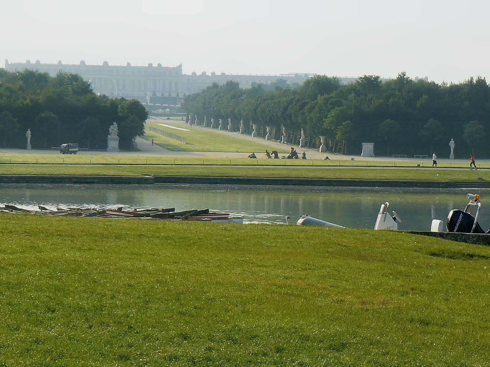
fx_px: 1854
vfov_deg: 11.3
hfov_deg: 15.1
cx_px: 245
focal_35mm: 131
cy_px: 184
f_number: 5.6
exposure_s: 1/250
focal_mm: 14.5
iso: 100
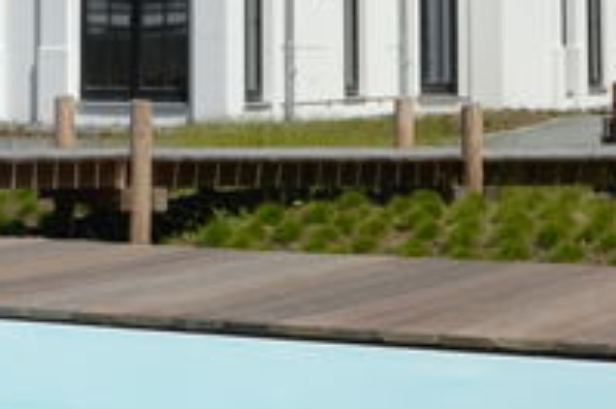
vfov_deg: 9.1
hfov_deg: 14.1
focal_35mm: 145
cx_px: 111
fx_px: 2477
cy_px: -304
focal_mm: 24
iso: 100
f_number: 9
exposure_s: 1/320
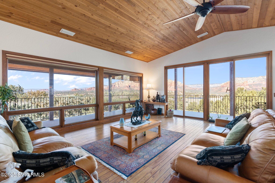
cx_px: 138
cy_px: 92
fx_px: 122
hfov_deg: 96.7
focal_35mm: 16
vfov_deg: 73.7
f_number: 8
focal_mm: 16
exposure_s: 1/25
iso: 1000
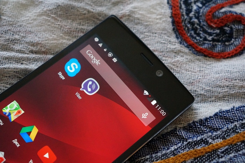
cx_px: 122
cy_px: 82
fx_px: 347
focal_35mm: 51
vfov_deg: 26.4
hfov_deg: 38.9
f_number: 4.5
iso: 3200
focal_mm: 34
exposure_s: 1/160
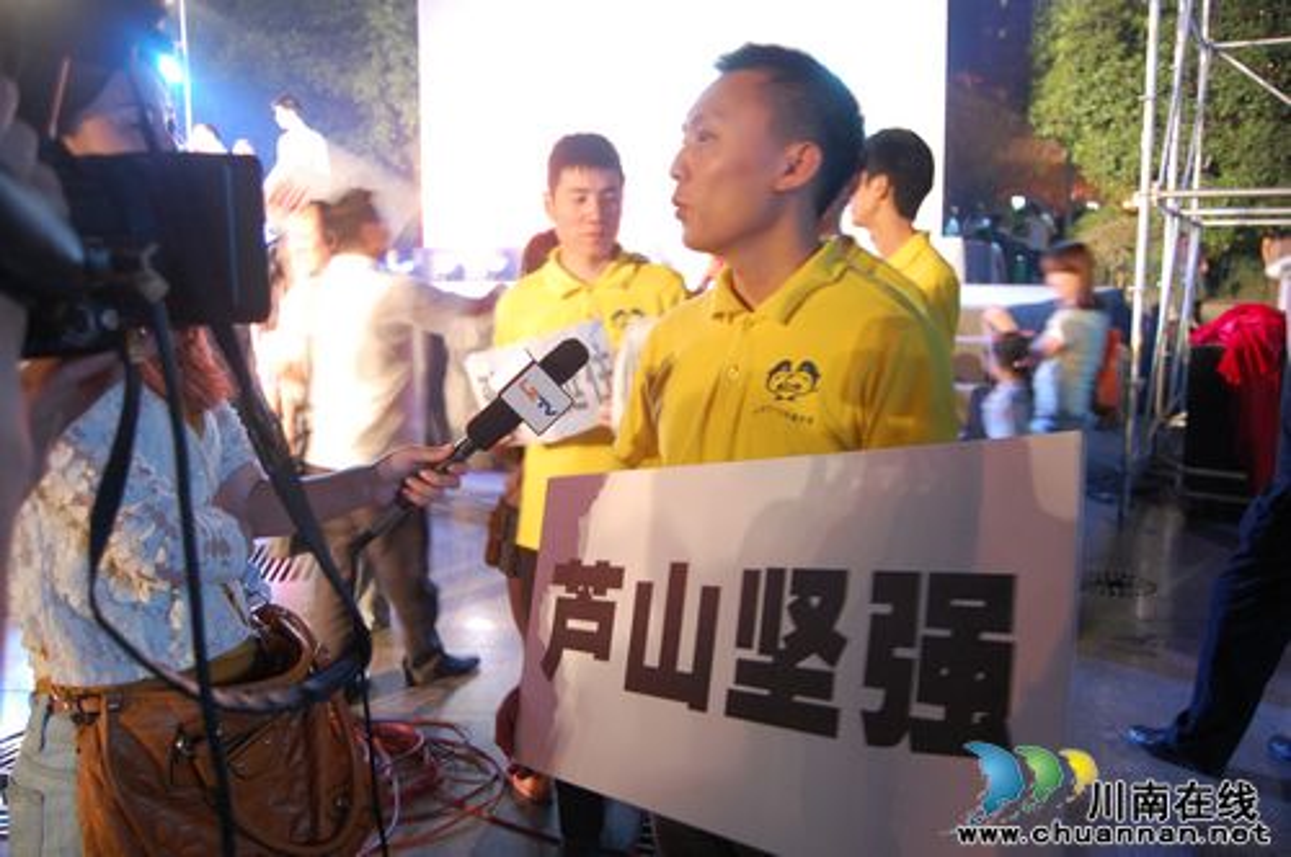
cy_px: 428
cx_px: 646
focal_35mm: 27
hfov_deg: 67.4
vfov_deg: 47.8
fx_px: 967
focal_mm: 18
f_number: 3.5
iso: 800
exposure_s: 1/10
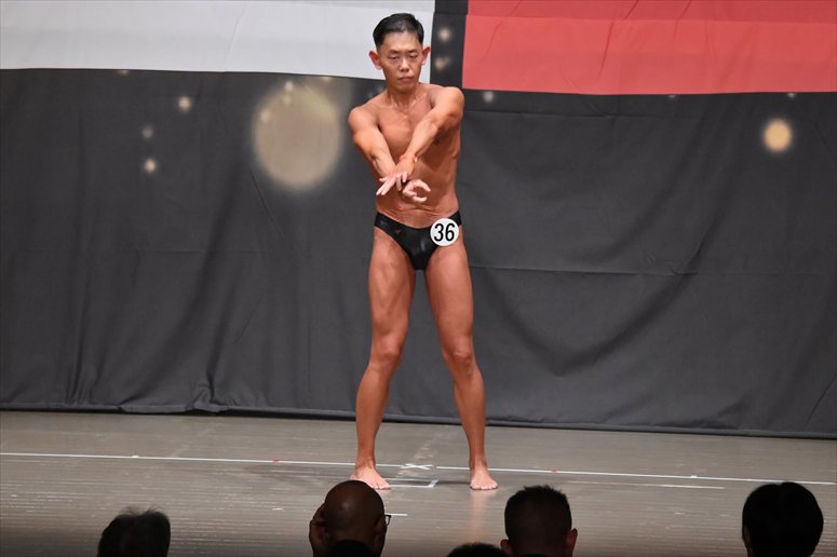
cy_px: 278
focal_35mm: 217
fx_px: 5043
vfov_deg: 6.3
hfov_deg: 9.5
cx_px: 418
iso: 6400
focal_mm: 145
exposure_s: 1/400
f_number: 5.6
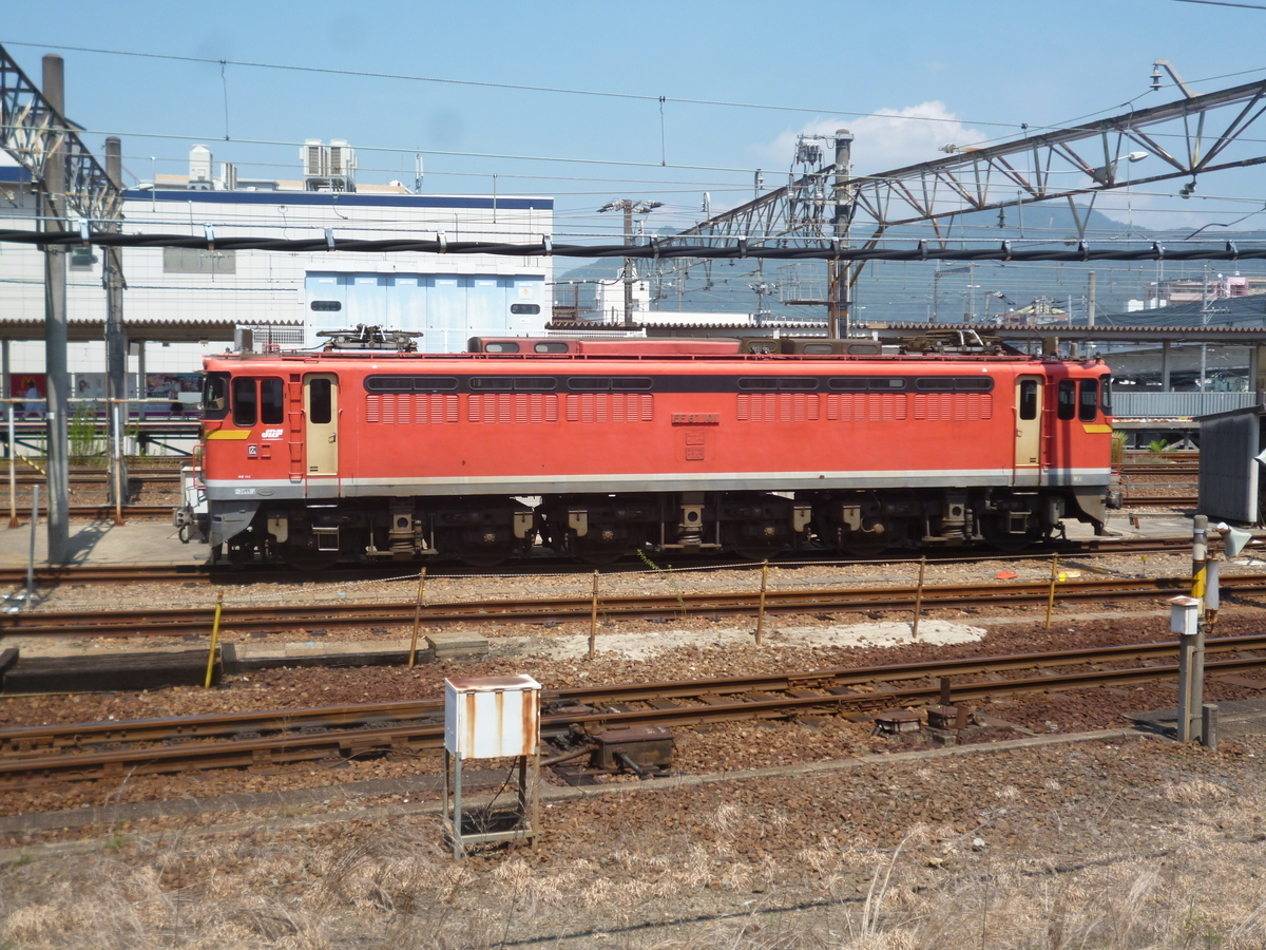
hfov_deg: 45.8
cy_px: 475
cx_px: 633
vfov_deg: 35.1
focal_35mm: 41
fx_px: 1499
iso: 100
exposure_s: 1/640
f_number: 3.7
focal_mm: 7.3
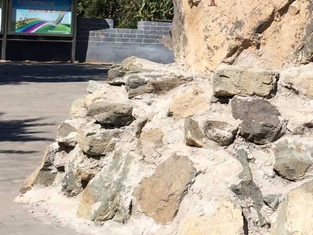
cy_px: 8
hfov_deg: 21.6
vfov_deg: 16.3
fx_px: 805
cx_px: 270
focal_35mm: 89
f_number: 2.2
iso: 40
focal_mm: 4.12
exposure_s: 1/3425
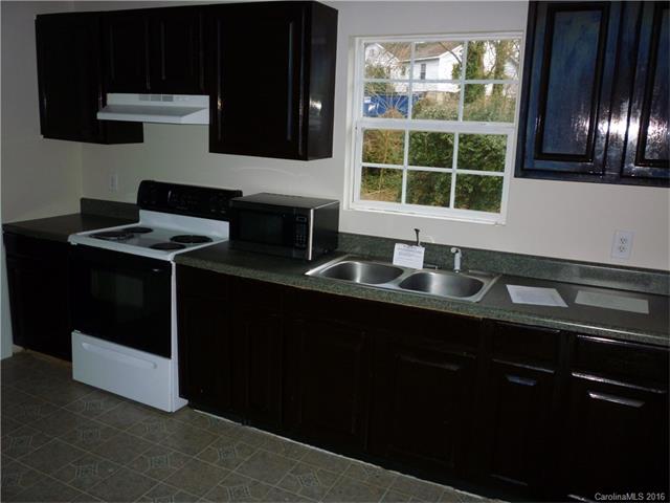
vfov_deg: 48.2
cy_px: 252
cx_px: 335
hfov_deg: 61.7
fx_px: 561
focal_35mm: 29
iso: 200
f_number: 3.3
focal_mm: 5.2
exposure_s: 1/60
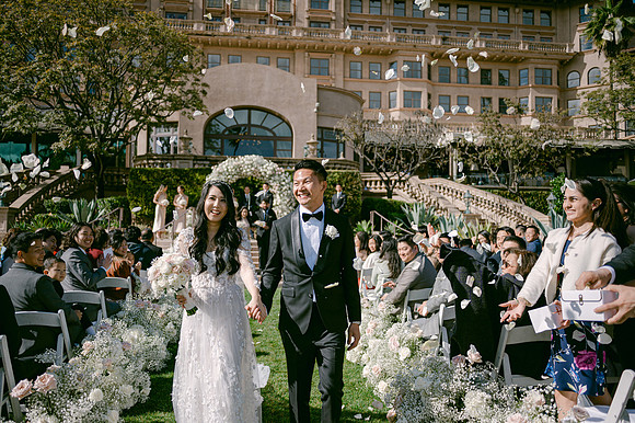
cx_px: 318
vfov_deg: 45.3
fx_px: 506
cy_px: 212
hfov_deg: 64.2
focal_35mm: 29
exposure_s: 1/3200
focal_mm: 28
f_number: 2.8
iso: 100
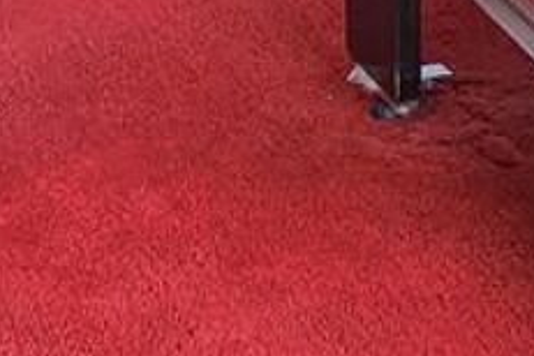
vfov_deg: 8.5
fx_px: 2403
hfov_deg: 12.6
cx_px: 132
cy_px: 198
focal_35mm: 162
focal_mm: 4
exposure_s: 1/60
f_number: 1.8
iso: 320
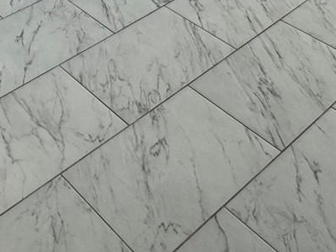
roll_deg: +3.0
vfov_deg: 19.7
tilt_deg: -17.5
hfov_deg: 28.3
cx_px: -91
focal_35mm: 57
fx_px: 553
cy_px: -190
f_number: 2.2
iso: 50
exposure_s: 1/99
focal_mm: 2.22
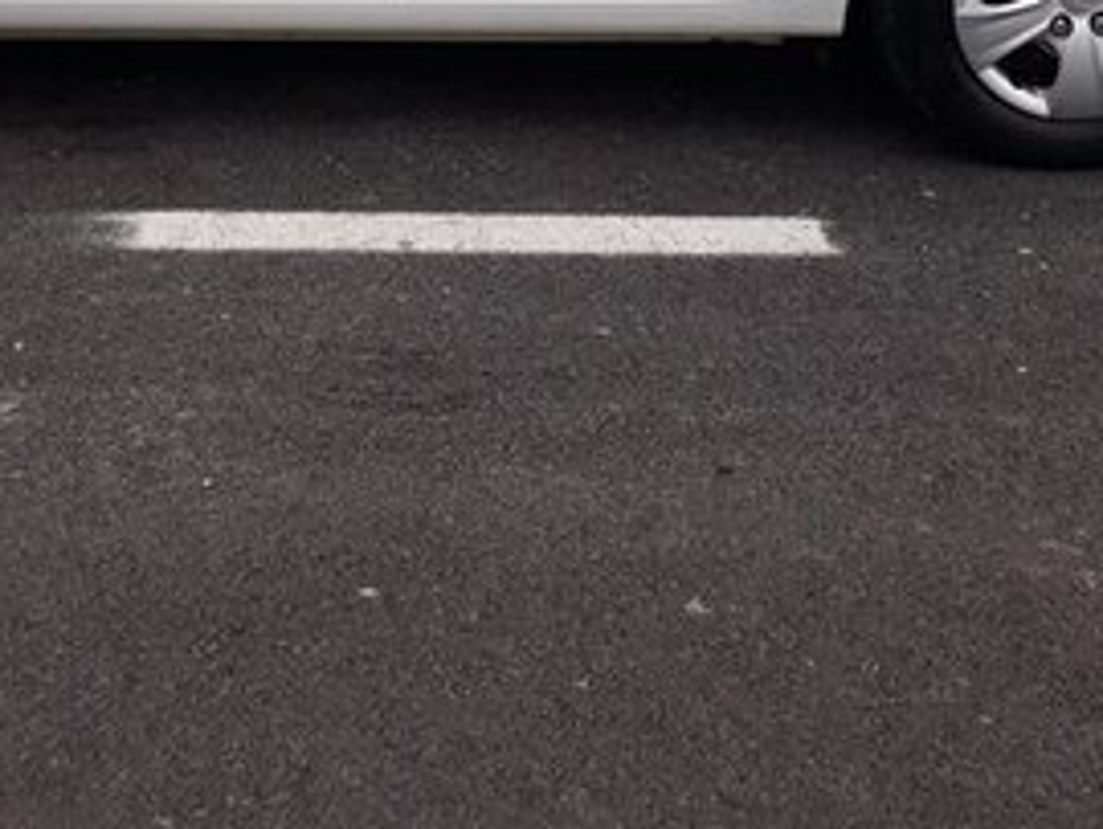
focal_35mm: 66
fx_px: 2105
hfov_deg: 28.9
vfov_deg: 20.9
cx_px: 261
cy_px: -153
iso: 40
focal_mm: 3.71
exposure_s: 1/339
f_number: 1.7
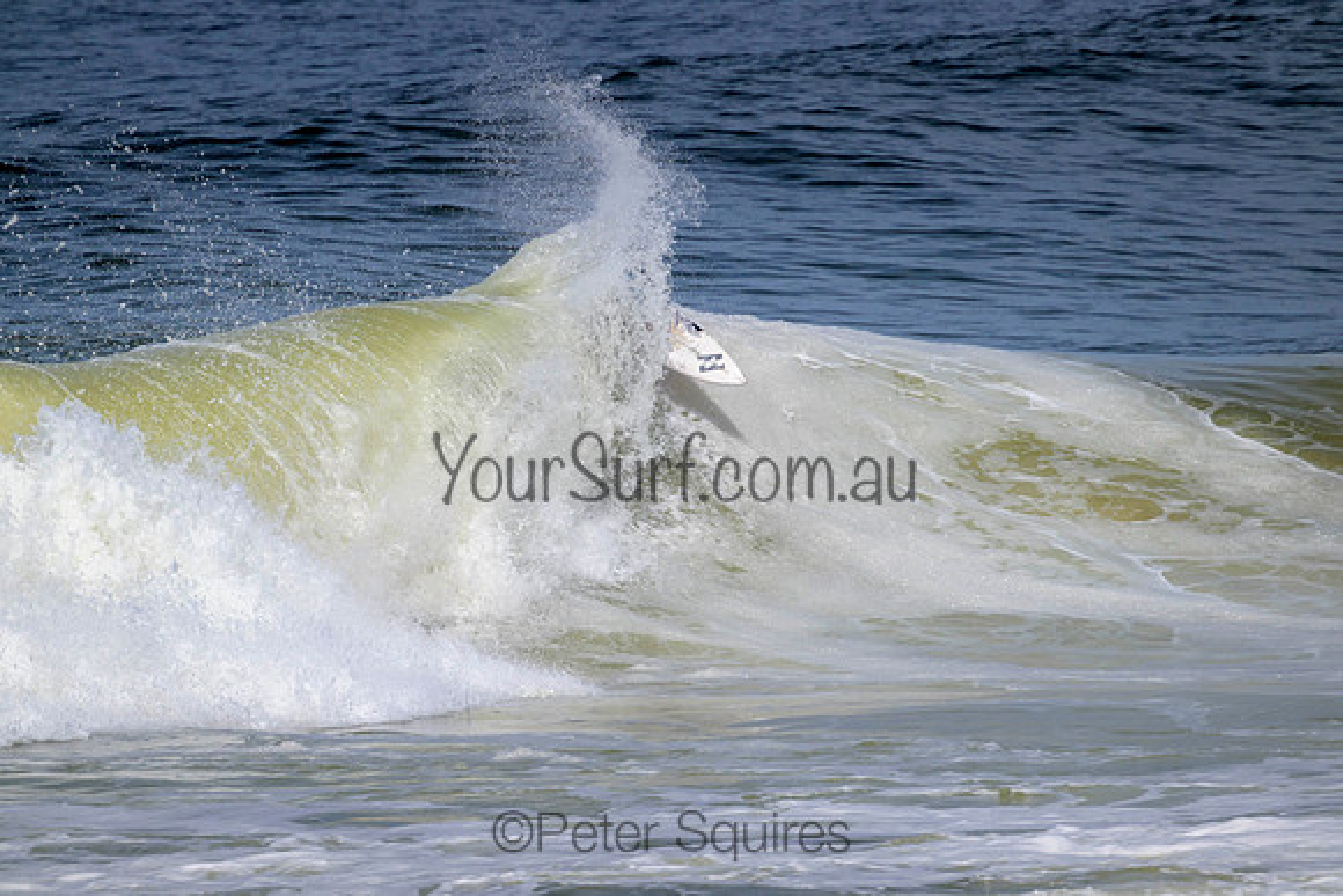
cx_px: 672
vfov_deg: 1.7
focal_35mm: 800
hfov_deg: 2.6
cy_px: 448
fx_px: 29850
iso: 400
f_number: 11
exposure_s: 1/2000
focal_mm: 800
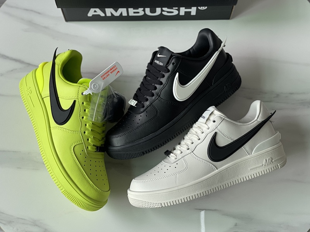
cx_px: 155
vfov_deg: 22.9
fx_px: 573
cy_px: 116
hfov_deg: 30.3
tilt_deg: -71.8
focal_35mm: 64
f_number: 2.2
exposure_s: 1/121
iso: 25
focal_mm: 7.5
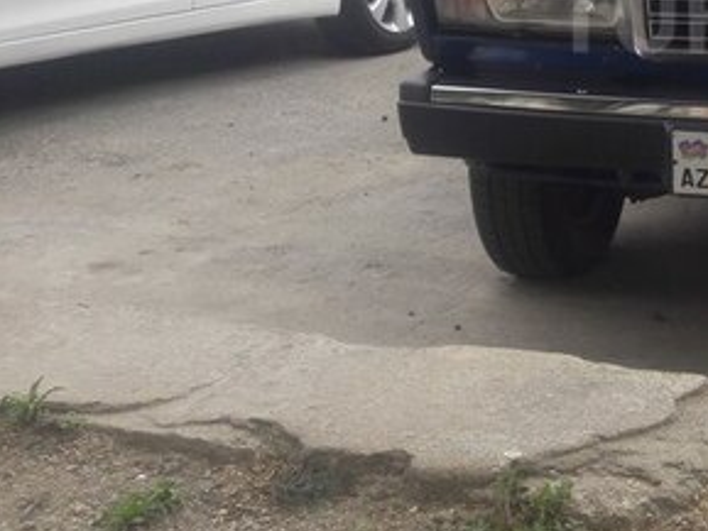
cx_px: 804
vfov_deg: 22.2
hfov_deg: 27.4
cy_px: 16
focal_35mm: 64
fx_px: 1310
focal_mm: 3.7
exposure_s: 1/459
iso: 40
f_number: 1.9
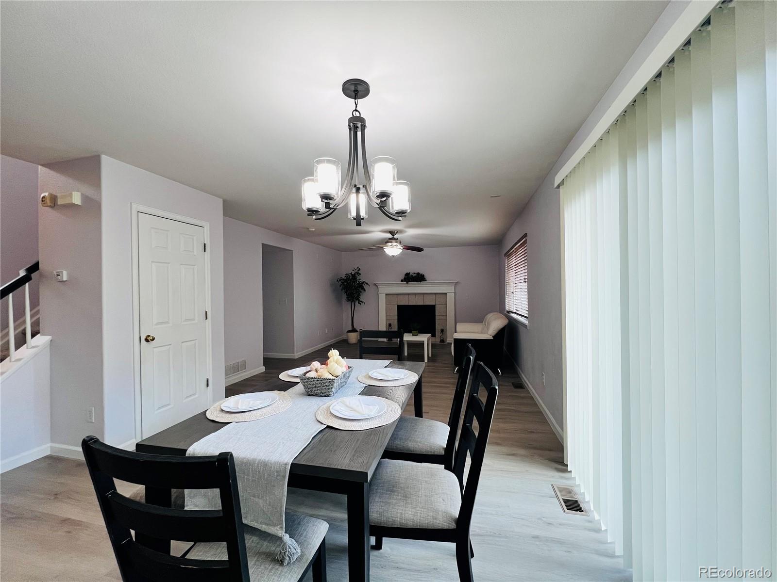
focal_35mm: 13
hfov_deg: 106.2
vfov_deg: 89.9
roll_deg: +1.1
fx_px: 292
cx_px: 388
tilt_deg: -0.2
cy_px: 291
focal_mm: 1.57
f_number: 1.8
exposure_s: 1/120
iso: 200
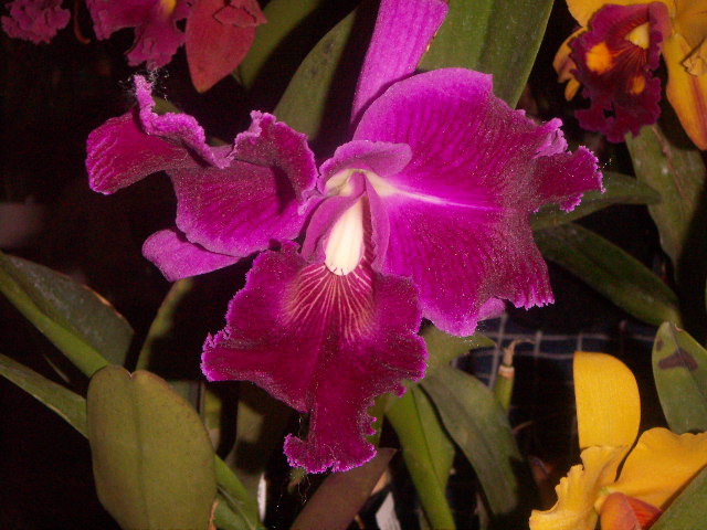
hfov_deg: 22.0
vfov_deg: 16.6
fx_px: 1818
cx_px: 354
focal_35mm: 89
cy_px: 265
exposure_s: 1/80
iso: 200
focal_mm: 11.6
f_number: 8
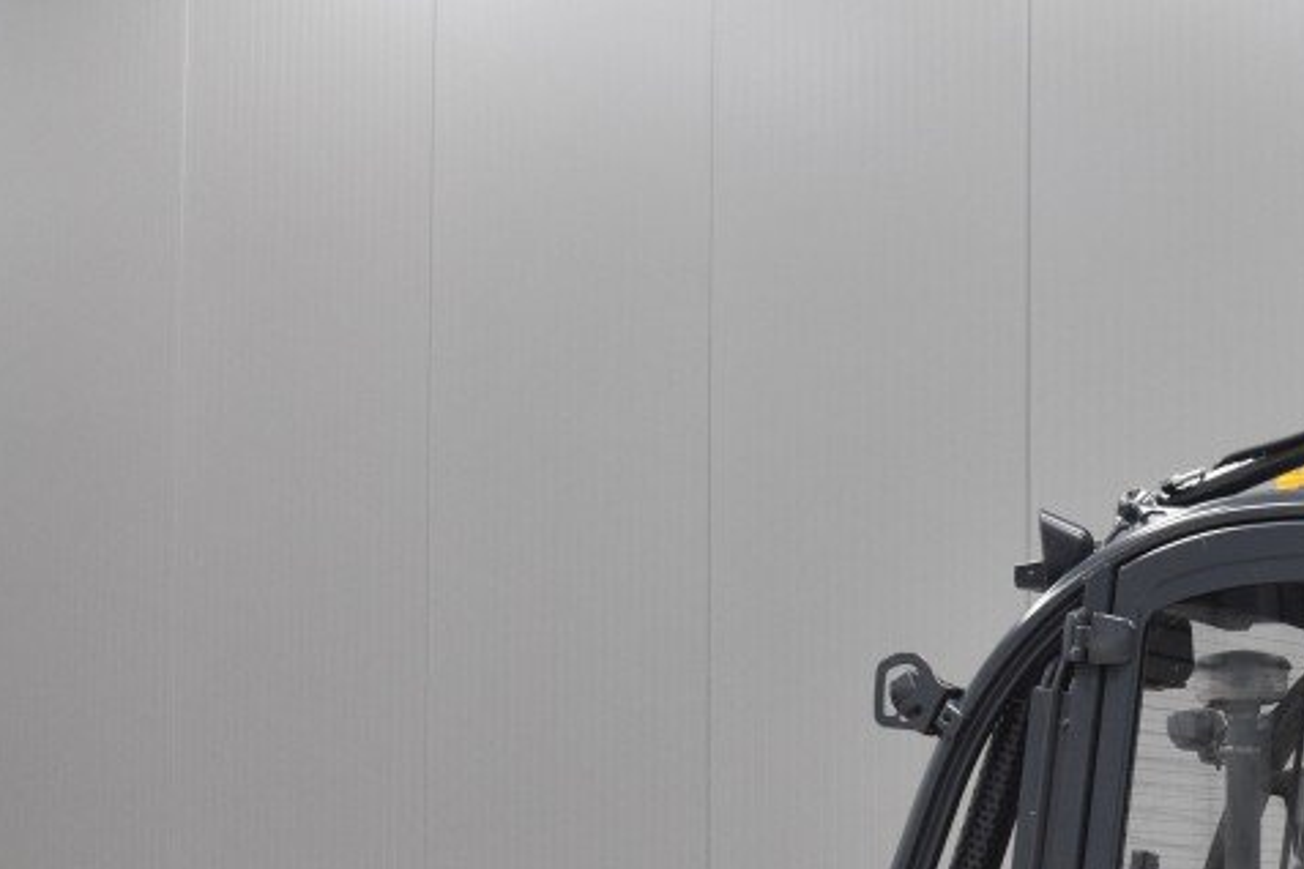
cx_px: 1627
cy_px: 872
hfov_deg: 22.3
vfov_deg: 16.1
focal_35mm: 83
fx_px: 3006
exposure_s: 1/20
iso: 1250
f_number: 5.6
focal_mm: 22
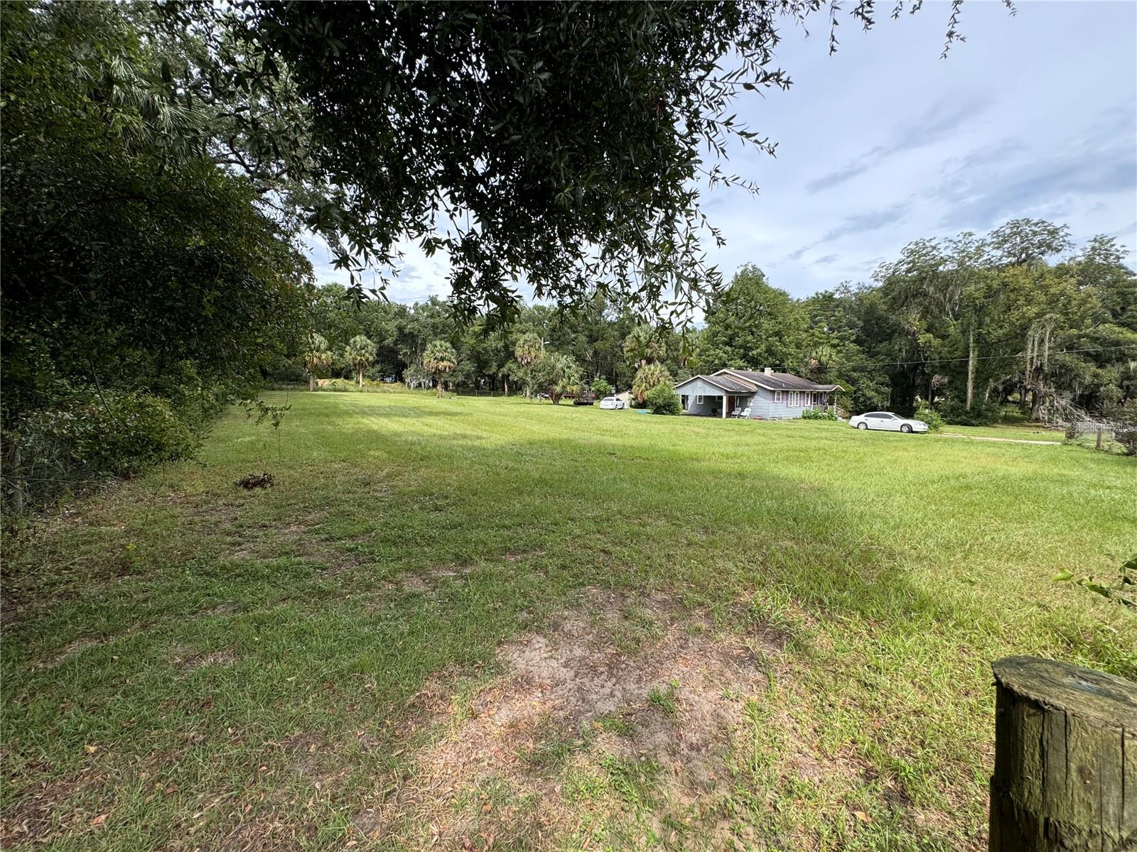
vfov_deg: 85.7
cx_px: 568
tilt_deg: -4.6
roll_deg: -0.6
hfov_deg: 102.1
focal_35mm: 14
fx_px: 460
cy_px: 426
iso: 50
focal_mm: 2.22
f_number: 2.2
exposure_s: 1/756
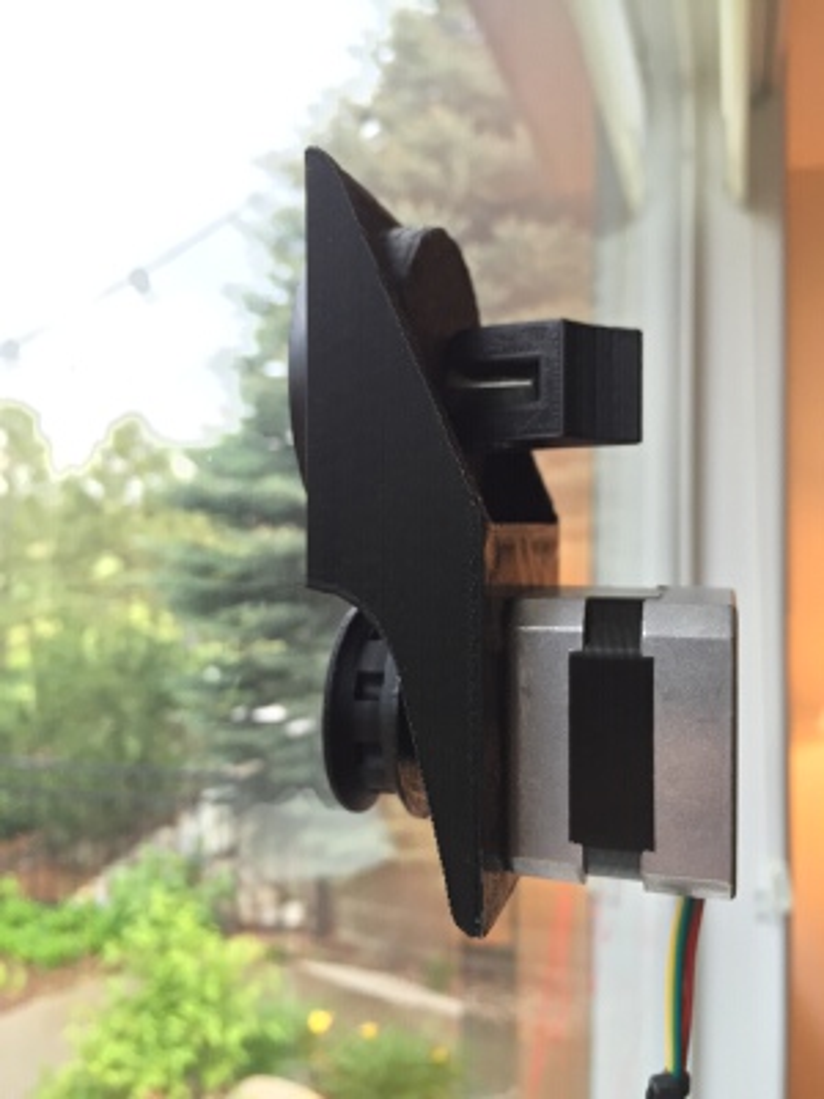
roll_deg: -0.8
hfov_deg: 48.2
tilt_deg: +1.9
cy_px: 550
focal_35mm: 29
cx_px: 412
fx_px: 920
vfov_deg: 61.7
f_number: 2.2
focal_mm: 4.15
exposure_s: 1/30
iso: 125
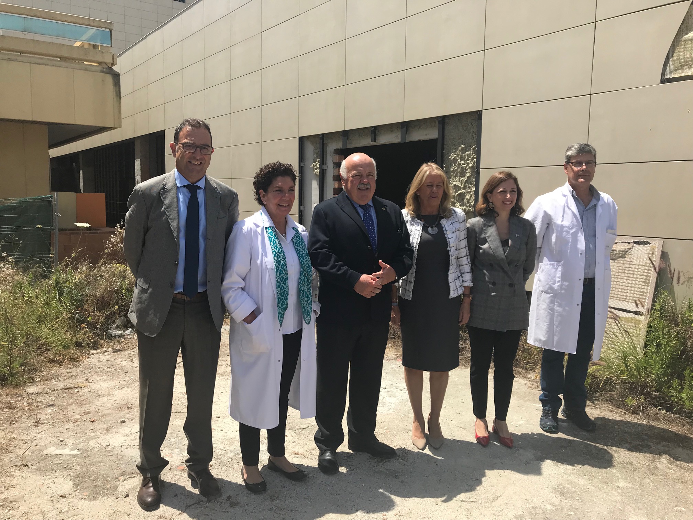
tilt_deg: -6.0
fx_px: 561
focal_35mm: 28
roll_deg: -1.3
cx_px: 346
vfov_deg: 49.7
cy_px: 260
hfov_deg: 63.4
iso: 20
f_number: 1.8
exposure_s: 1/2128
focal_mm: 3.99
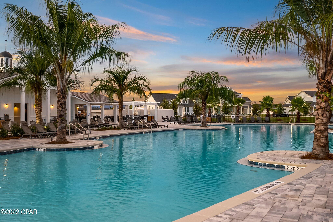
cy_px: 111
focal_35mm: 36
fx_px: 333
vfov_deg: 36.9
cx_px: 166
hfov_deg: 53.1
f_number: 9
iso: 250
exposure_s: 1/25
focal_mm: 24
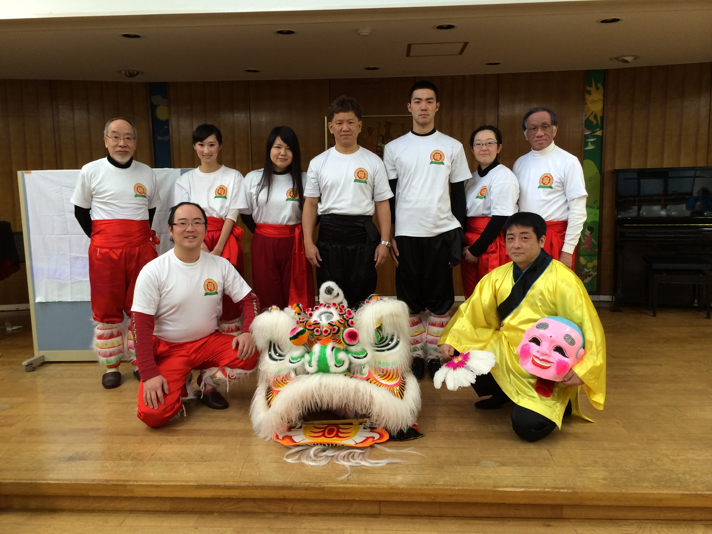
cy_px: 267
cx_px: 356
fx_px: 617
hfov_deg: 60.0
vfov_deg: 46.8
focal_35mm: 30
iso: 40
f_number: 2.2
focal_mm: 4.12
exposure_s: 1/30
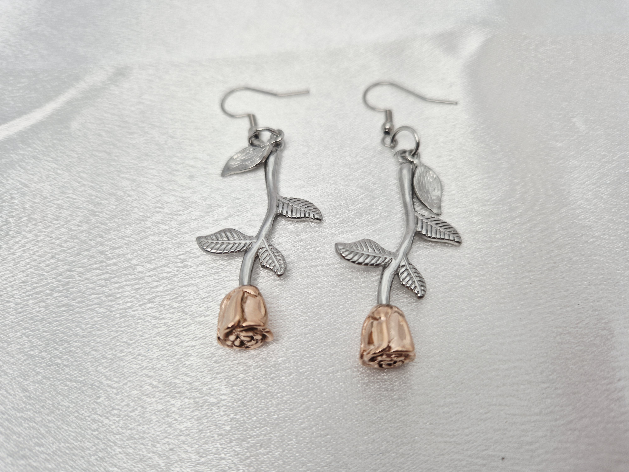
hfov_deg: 73.9
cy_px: 236
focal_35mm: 23
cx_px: 314
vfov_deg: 58.9
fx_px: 418
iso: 25
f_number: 1.8
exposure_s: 1/314
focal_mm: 5.4
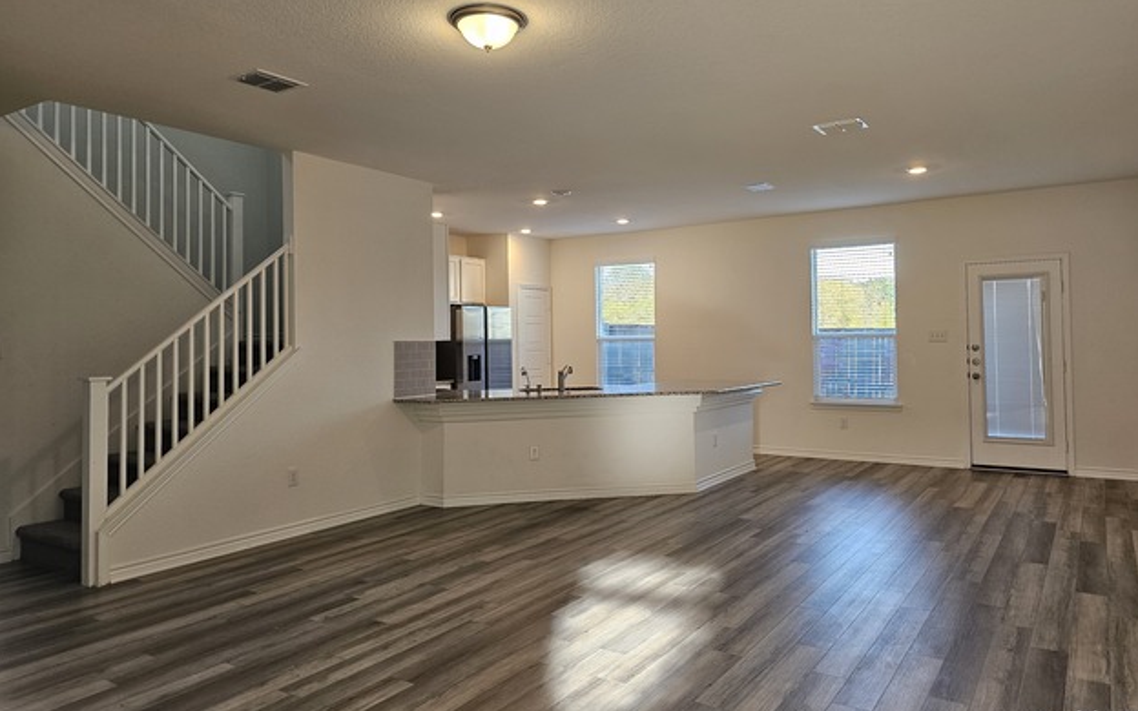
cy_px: 314
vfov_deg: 49.2
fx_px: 775
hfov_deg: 72.5
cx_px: 580
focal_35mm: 25
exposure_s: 1/120
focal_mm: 6.3
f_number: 1.7
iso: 125
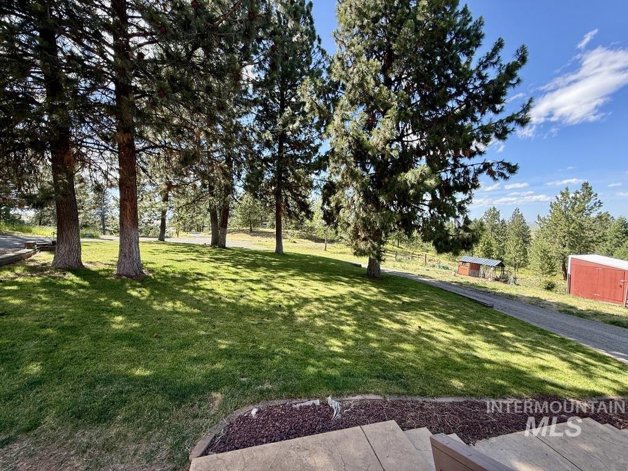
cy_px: 236
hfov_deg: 102.1
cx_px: 314
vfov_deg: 85.7
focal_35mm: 14
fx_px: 254
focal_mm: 2.22
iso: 50
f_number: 2.2
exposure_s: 1/355
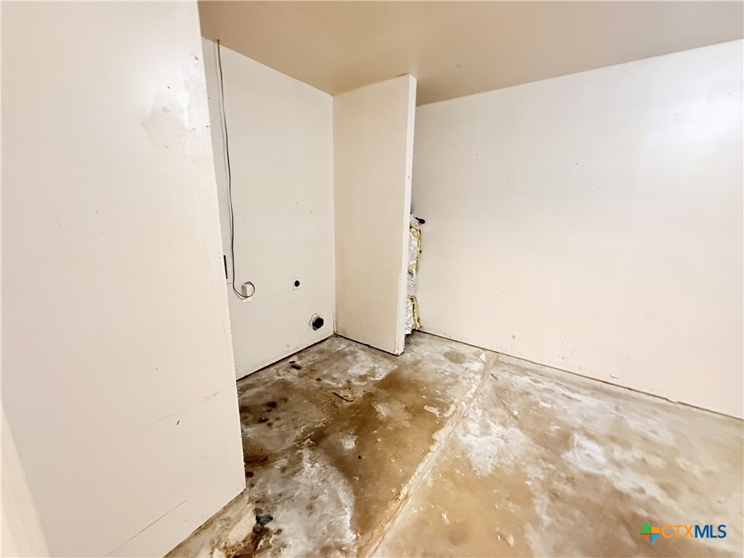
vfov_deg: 85.7
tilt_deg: -14.3
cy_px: 279
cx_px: 372
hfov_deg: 102.1
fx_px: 301
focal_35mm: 14
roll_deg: -0.5
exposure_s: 1/60
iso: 800
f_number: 2.2
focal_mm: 2.22
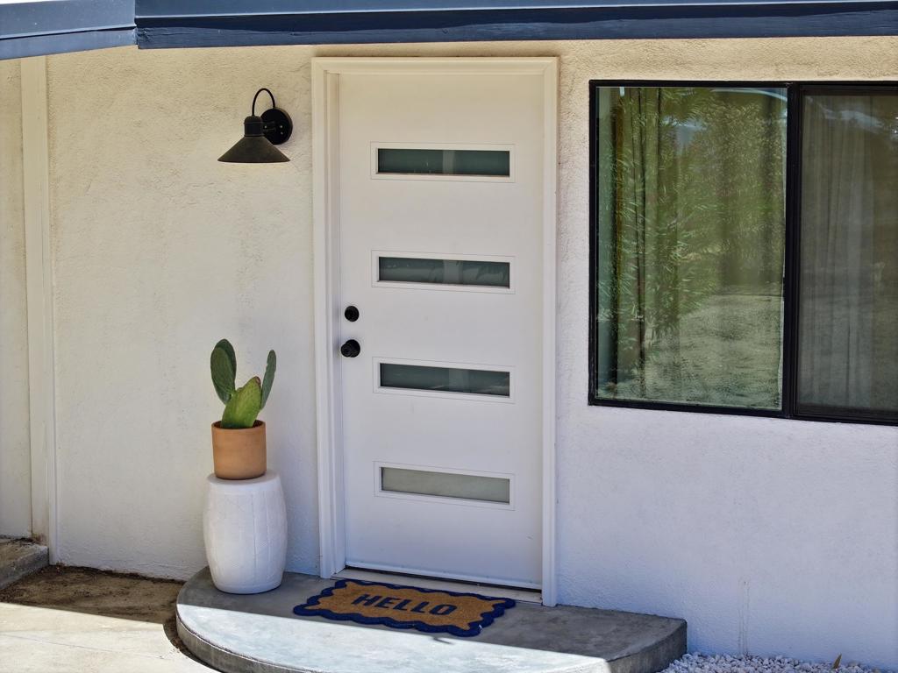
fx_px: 1816
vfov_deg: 21.0
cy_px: 336
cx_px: 449
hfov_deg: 27.8
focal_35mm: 70
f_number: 2.8
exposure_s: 1/800
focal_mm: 19.35
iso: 100
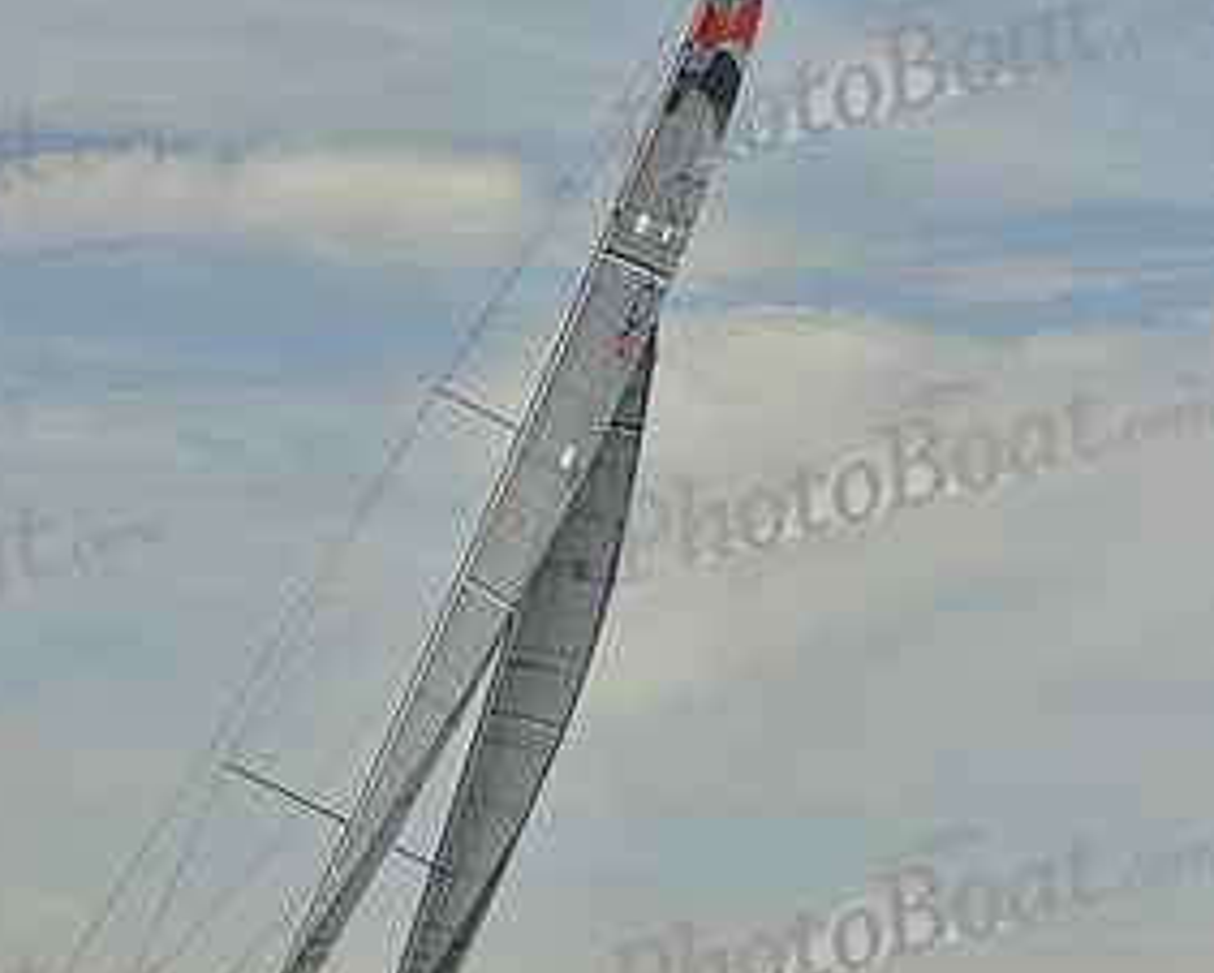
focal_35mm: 166
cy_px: 758
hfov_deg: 11.6
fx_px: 5968
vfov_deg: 9.3
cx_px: 390
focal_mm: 86
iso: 280
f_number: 9
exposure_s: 1/1600
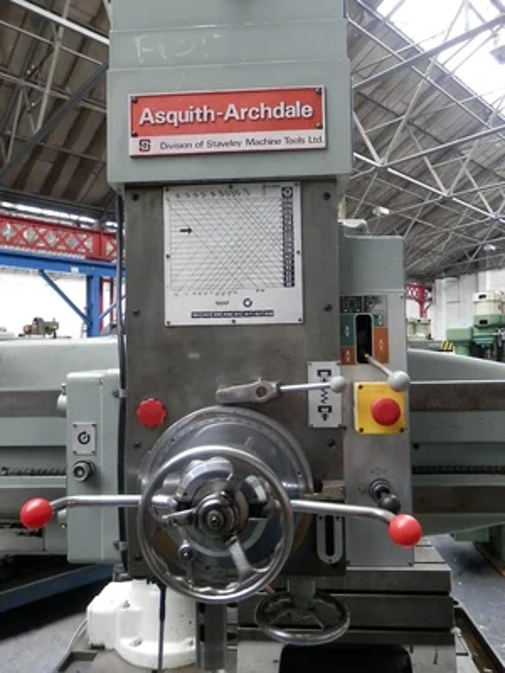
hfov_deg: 54.9
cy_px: 336
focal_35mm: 25
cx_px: 252
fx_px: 486
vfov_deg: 69.4
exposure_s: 1/8
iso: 200
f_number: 3
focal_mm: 4.5
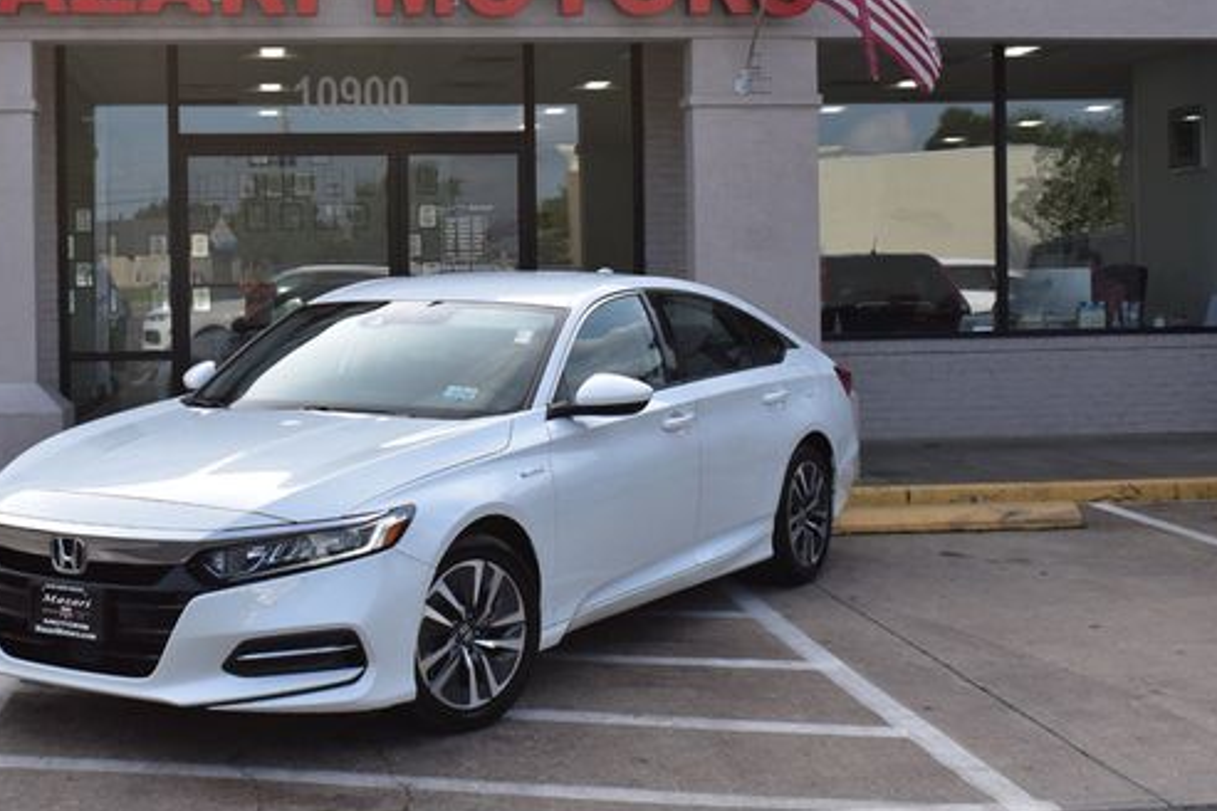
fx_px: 1780
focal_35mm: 53
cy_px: 314
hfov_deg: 37.5
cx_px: 435
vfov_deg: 25.6
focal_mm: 27
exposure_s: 1/400
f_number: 11
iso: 400
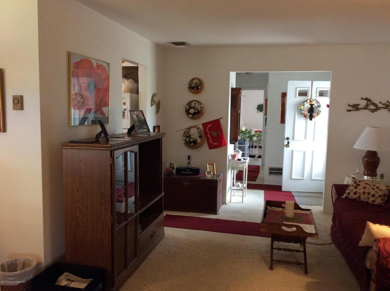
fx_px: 360
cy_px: 146
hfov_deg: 56.9
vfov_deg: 44.1
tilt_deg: -6.4
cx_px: 195
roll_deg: +0.2
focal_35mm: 32
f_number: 2.4
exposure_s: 1/24
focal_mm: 3.3
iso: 100
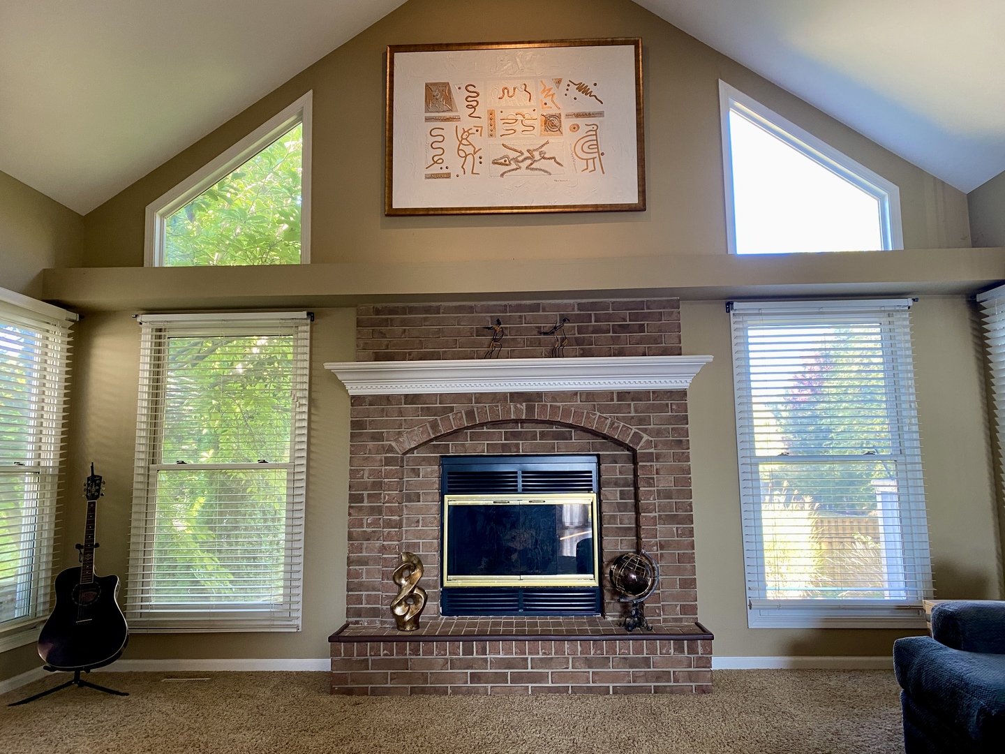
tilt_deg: +7.2
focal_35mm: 26
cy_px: 377
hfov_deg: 67.3
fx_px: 755
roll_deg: +0.2
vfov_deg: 53.1
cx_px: 502
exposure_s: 1/60
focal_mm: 4.25
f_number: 1.8
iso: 160
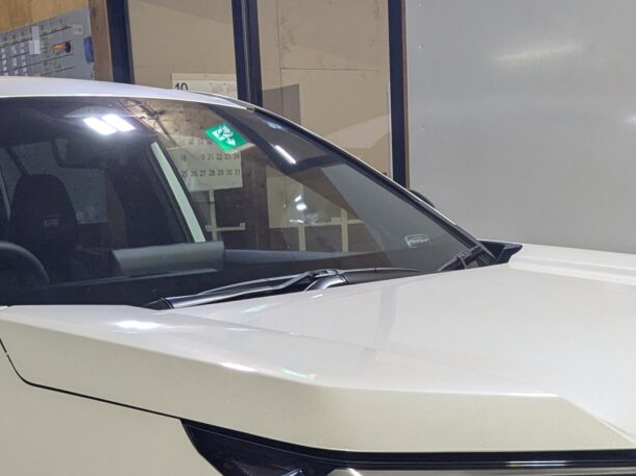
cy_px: 584
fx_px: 1249
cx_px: 224
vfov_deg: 20.1
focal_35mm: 68
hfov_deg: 28.4
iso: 170
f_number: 1.73
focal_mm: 4.38
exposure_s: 1/121
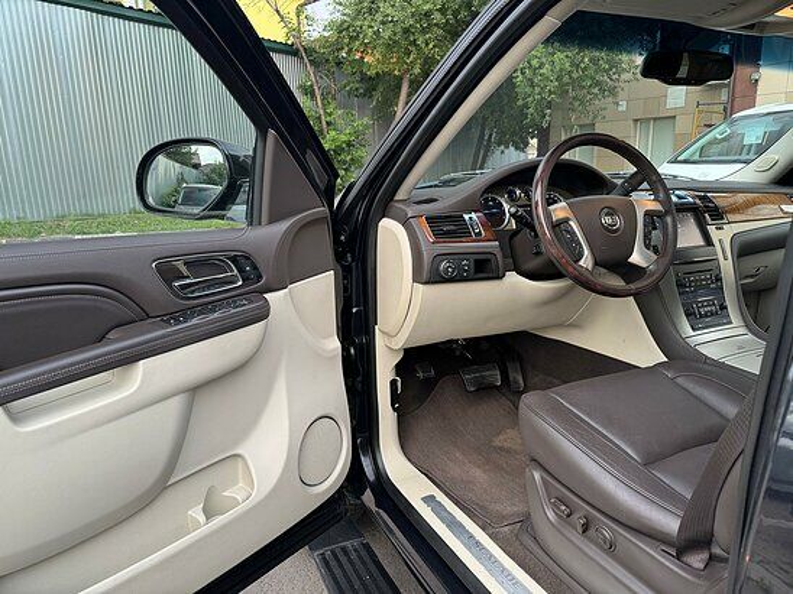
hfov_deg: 71.6
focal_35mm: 24
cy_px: 297
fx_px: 550
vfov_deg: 56.8
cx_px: 396
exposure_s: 1/121
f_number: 1.78
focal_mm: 6.76
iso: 200
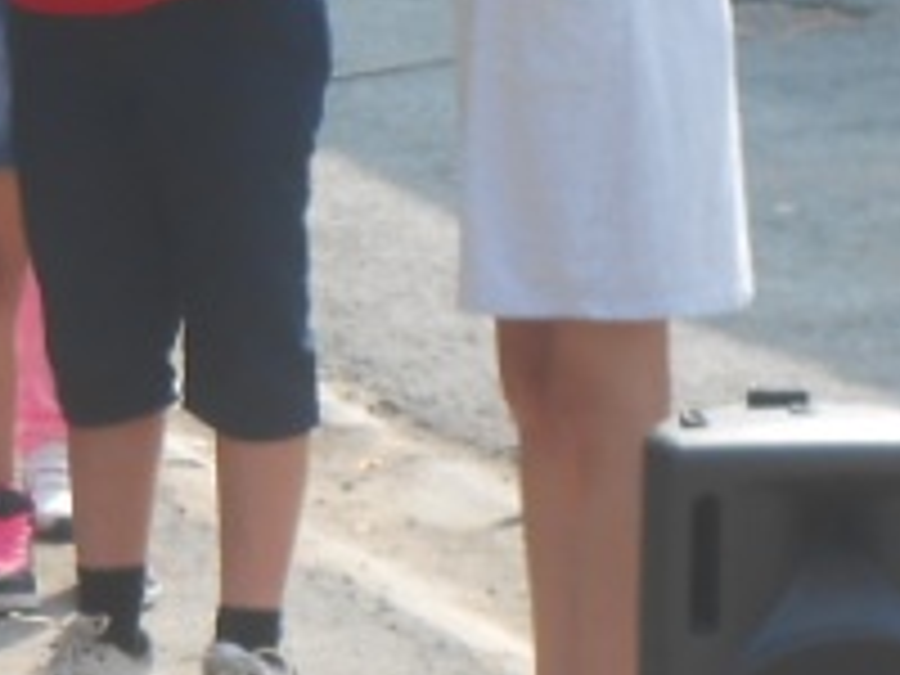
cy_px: -176
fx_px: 7462
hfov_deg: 6.6
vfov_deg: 5.2
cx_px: -1224
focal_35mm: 287
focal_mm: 10
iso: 80
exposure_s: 1/160
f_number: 5.2
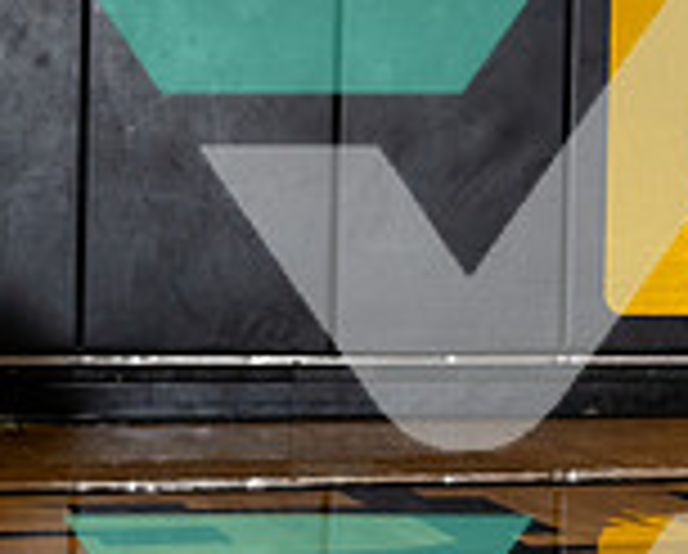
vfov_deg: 12.1
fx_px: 2611
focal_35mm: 128
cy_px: 209
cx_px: 1223
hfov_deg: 13.5
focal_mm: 36
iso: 800
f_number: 8
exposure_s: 1/250
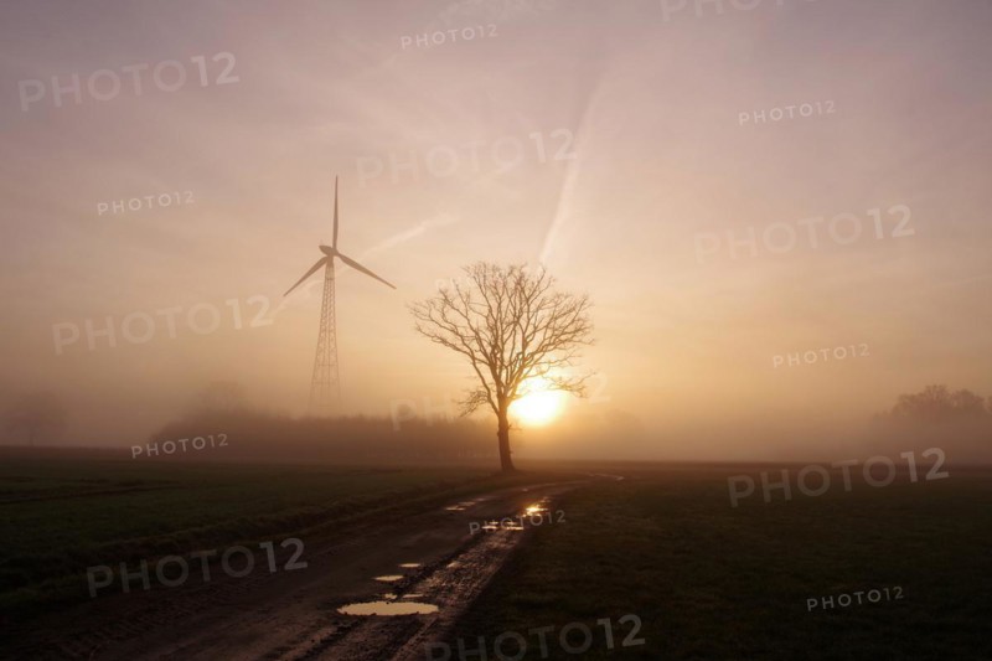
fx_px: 854
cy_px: 330
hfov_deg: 60.3
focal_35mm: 31
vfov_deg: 42.3
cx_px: 496
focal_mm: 21
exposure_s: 1/125
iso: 100
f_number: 10
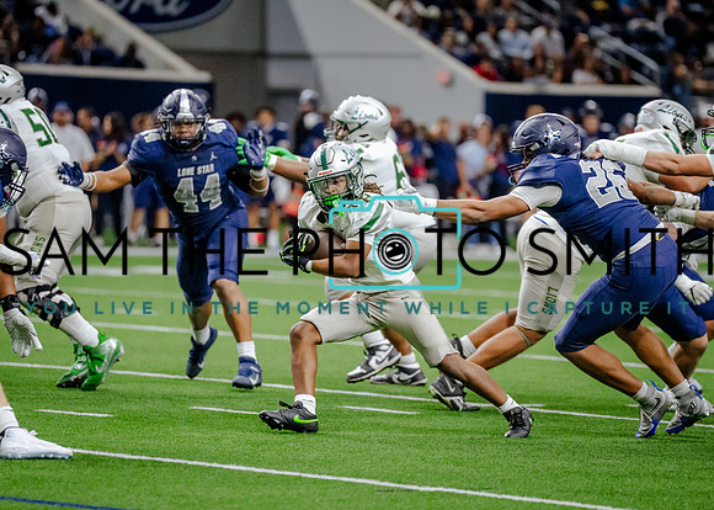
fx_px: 5745
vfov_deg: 5.1
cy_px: 263
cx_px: 353
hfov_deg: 7.1
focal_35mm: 283
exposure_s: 1/1250
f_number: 2.8
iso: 3200
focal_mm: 200
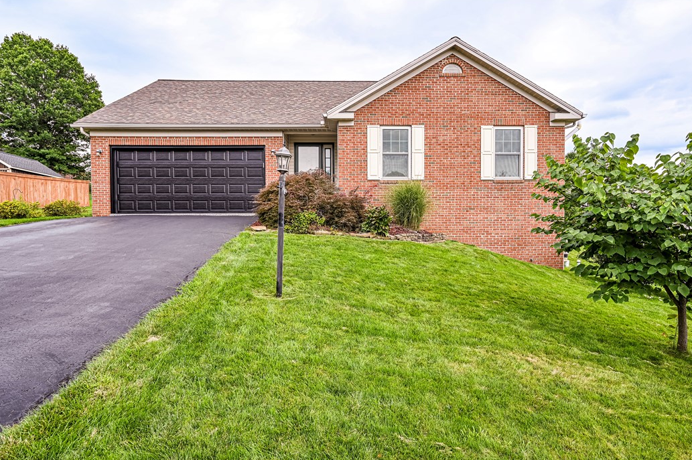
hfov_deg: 82.5
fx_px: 394
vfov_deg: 60.5
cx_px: 353
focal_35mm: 21
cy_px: 235
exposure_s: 1/80
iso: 100
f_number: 8
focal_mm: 19.5
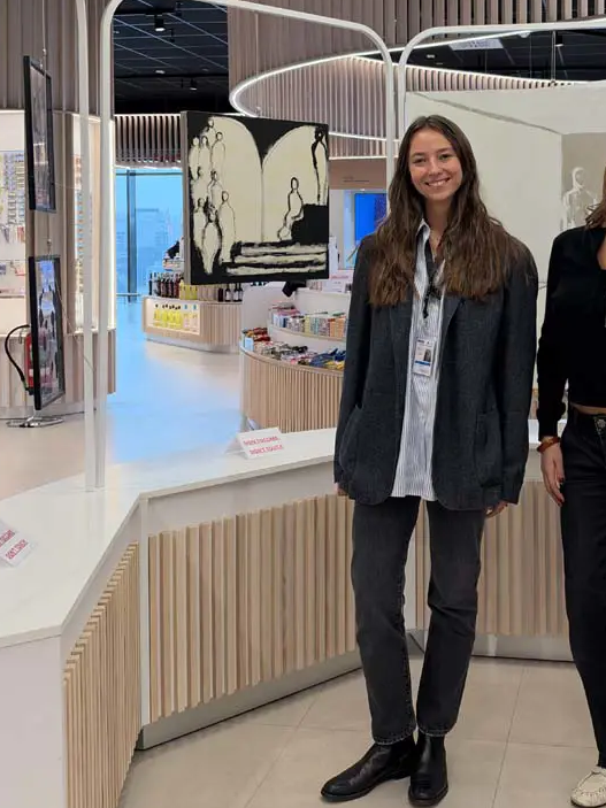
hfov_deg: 33.0
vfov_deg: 43.0
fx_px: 1004
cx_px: 448
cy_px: 243
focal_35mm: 43
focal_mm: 6.93
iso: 125
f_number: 1.48
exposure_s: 1/213
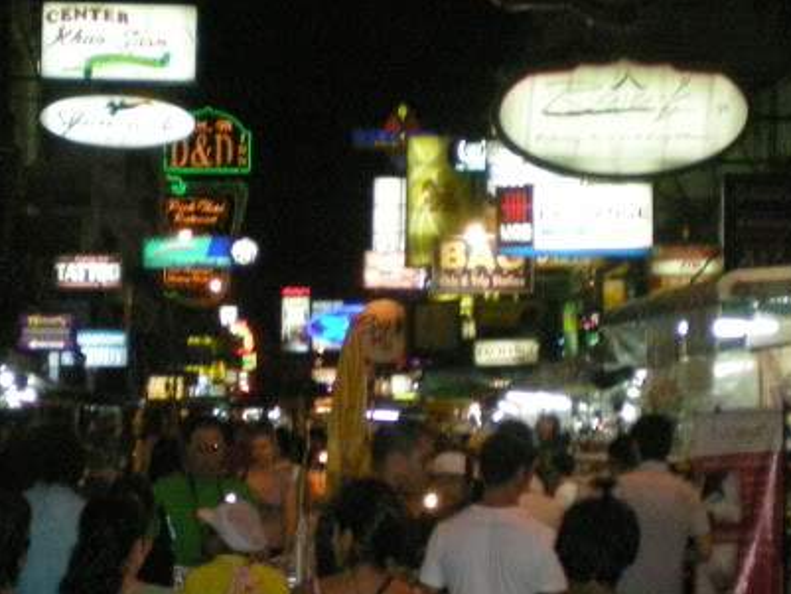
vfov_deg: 15.2
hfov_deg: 20.2
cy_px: 377
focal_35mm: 97
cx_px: 343
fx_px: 2217
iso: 436
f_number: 3.1
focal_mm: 6.3
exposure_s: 1/60
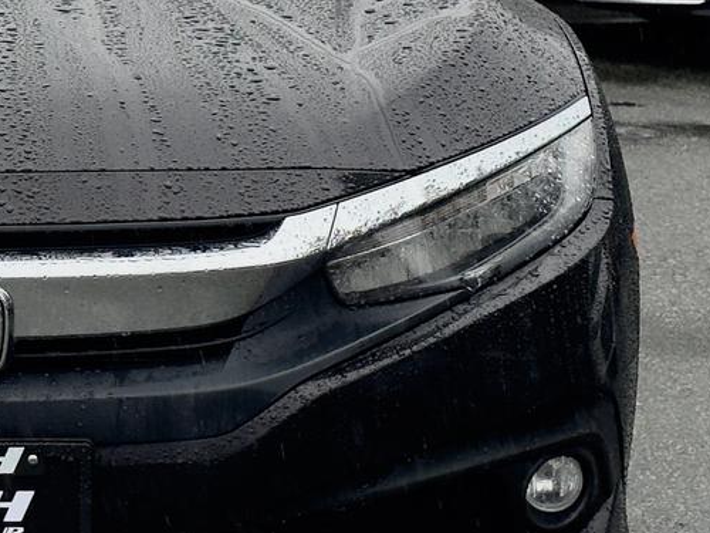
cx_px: -77
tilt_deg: -8.6
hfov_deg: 15.6
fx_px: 2523
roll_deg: -1.1
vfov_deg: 12.0
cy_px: 179
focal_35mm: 123
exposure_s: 1/377
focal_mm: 6.76
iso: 64
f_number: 1.78
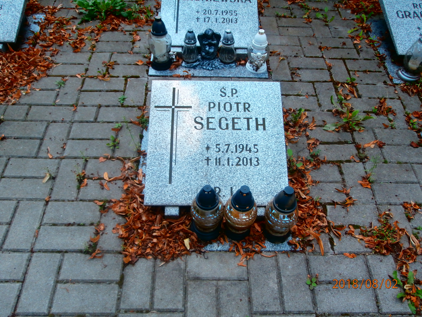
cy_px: 158
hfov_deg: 60.0
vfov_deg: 46.8
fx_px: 366
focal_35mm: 30
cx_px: 211
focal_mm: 5.36
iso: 100
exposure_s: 1/160
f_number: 3.5
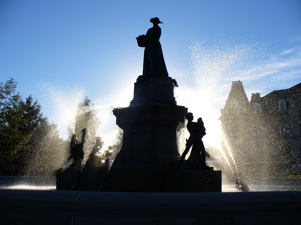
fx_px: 322
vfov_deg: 38.6
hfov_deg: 50.2
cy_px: 112
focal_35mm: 37
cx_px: 150
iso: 80
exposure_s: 1/500
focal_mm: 6.1
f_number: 5.6
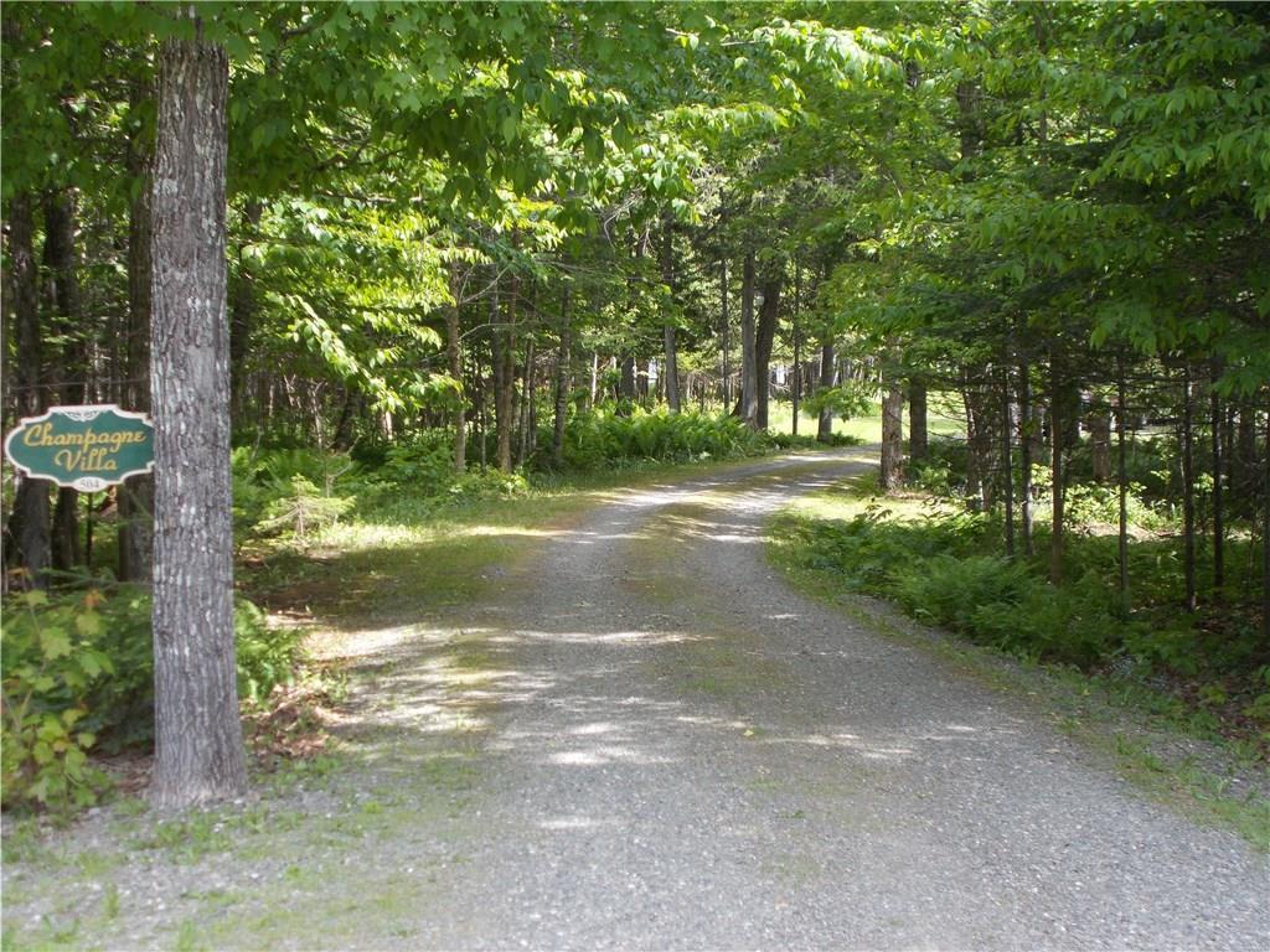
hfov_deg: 33.2
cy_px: 476
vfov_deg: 25.2
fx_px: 2128
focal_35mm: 58
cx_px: 635
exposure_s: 1/60
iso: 80
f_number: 4.9
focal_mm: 10.3
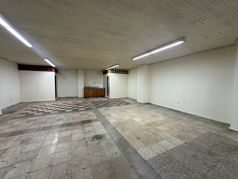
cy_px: 90
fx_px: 96
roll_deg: -0.7
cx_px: 119
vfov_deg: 85.7
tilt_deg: -0.2
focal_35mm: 14
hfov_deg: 102.1
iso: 160
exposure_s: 1/60
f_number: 2.2
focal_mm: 2.22
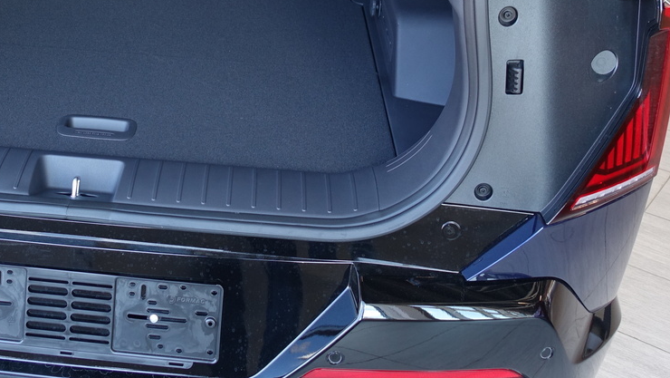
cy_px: -3
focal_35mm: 55
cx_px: 157
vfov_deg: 21.1
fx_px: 978
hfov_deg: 36.8
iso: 125
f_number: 2.8
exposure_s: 1/30
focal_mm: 8.8
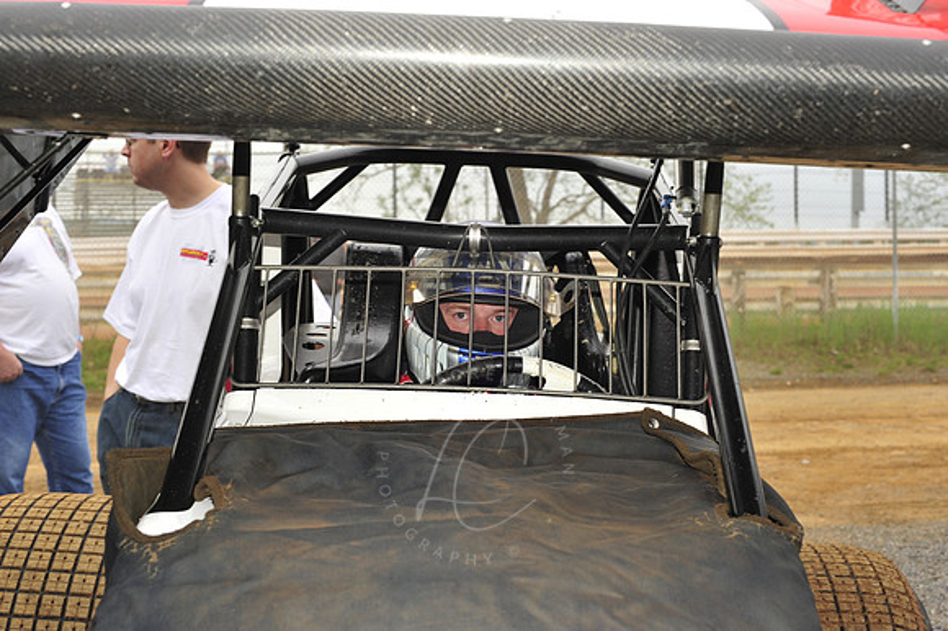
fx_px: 1316
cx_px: 474
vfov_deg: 27.0
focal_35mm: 50
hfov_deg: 39.6
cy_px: 316
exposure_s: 1/60
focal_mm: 50
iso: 500
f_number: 8
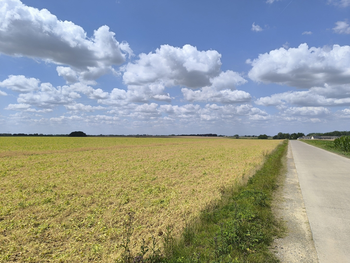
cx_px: 175
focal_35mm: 23
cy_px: 132
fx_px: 233
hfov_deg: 73.9
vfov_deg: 58.9
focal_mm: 6.14
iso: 50
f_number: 1.65
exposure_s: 1/1503
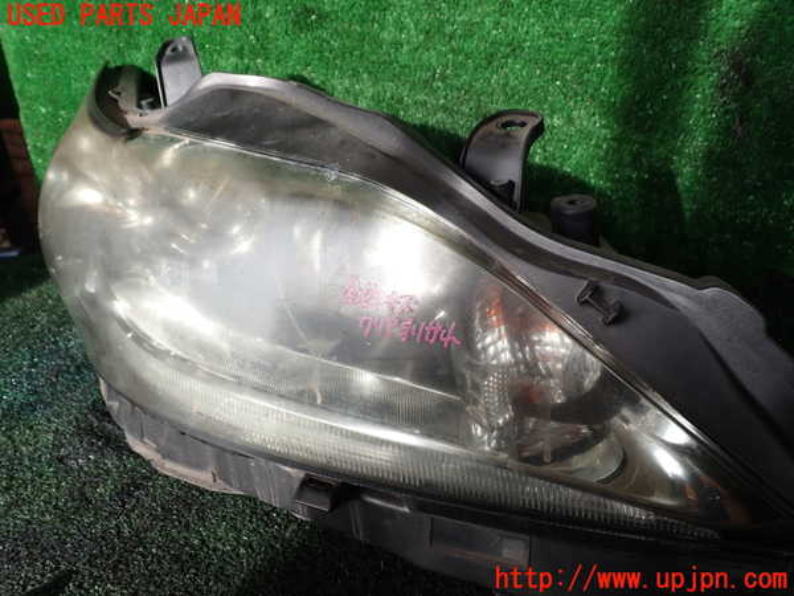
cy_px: 298
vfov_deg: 46.8
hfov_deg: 60.0
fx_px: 688
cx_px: 397
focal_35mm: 30
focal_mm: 5.4
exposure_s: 1/320
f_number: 3.2
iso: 100
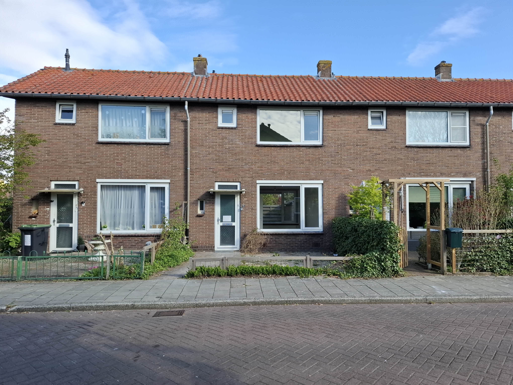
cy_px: 192
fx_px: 341
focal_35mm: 23
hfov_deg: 73.9
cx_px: 256
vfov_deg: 58.9
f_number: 1.8
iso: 50
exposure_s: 1/908
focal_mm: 5.5
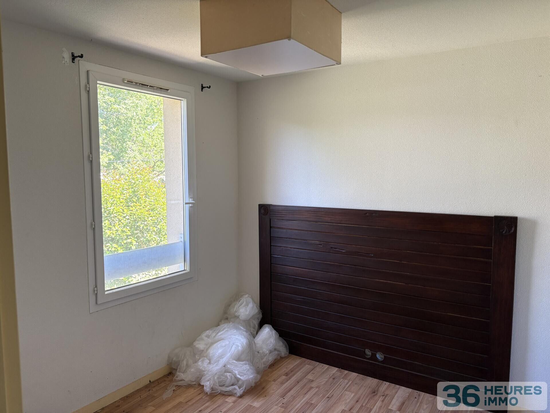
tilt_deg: -5.1
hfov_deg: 67.3
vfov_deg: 53.1
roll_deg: +0.1
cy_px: 206
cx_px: 275
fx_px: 413
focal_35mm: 26
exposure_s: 1/122
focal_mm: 5.96
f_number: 1.6
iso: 100
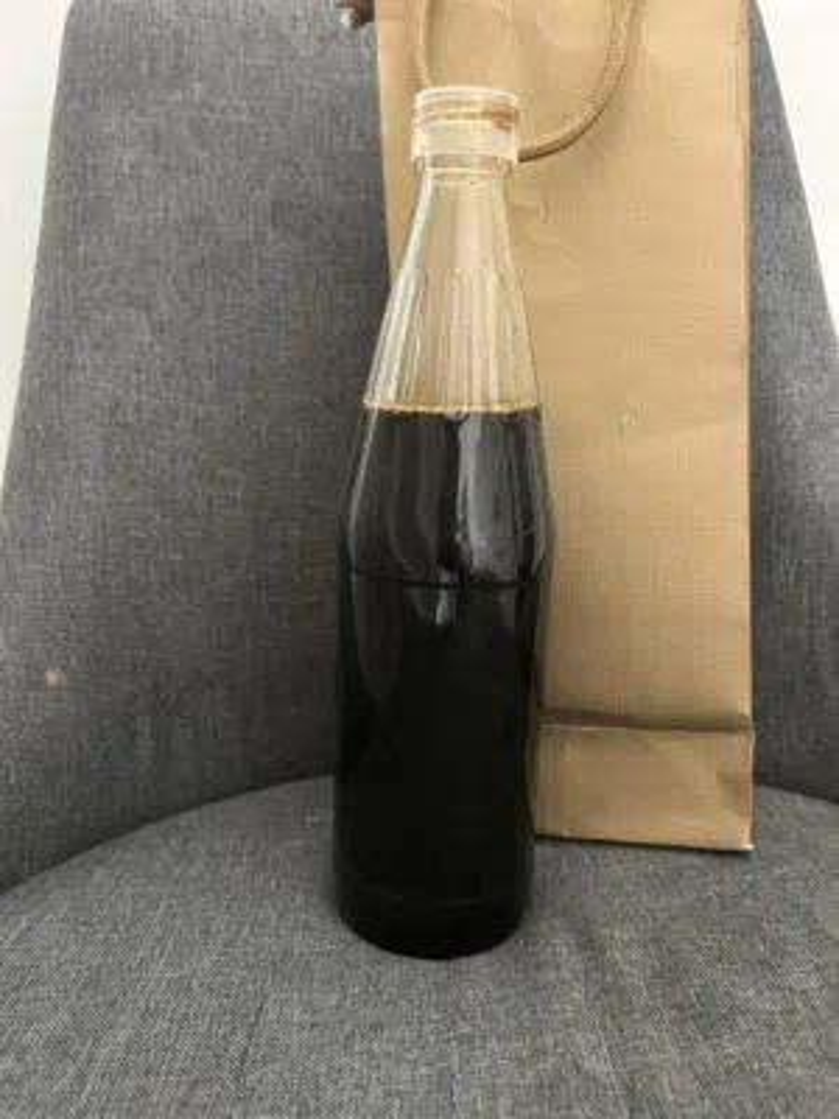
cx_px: 420
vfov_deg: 67.3
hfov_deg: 53.1
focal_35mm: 26
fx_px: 840
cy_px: 560
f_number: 1.5
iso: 640
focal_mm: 5.7
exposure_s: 1/36
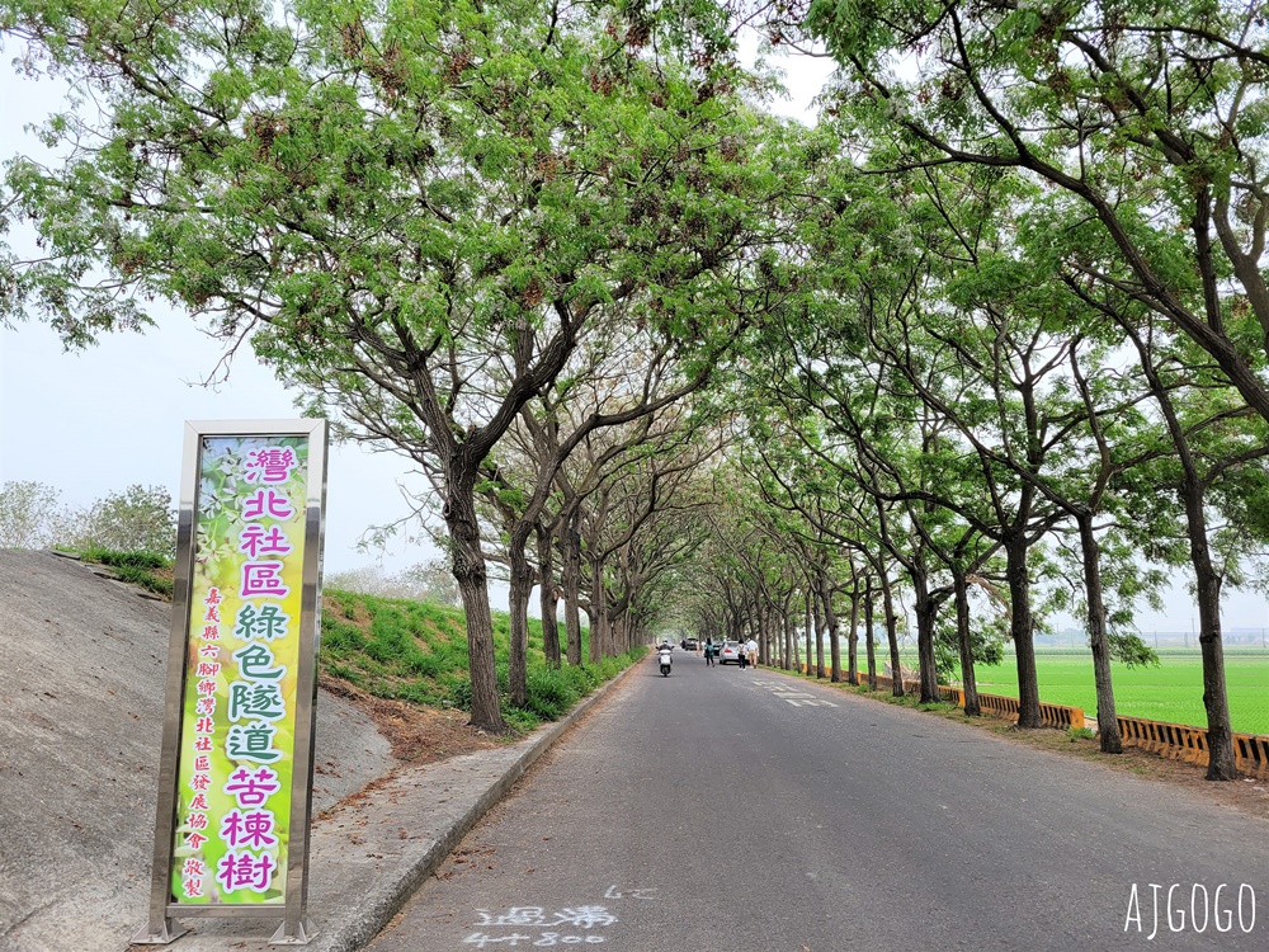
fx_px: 953
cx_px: 634
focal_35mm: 26
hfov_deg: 67.3
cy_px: 476
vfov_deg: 53.1
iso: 40
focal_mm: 5.4
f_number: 1.8
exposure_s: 1/1521
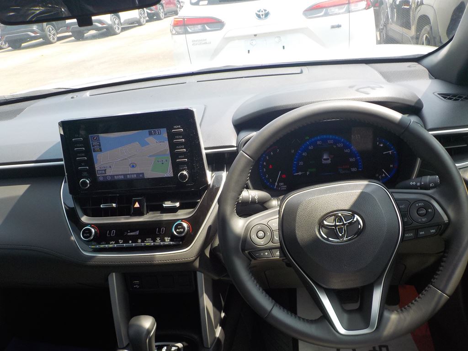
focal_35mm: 30
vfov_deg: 46.8
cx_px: 234
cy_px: 176
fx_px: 406
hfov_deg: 60.0
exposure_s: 1/200
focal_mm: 4.1
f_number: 3.3
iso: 125
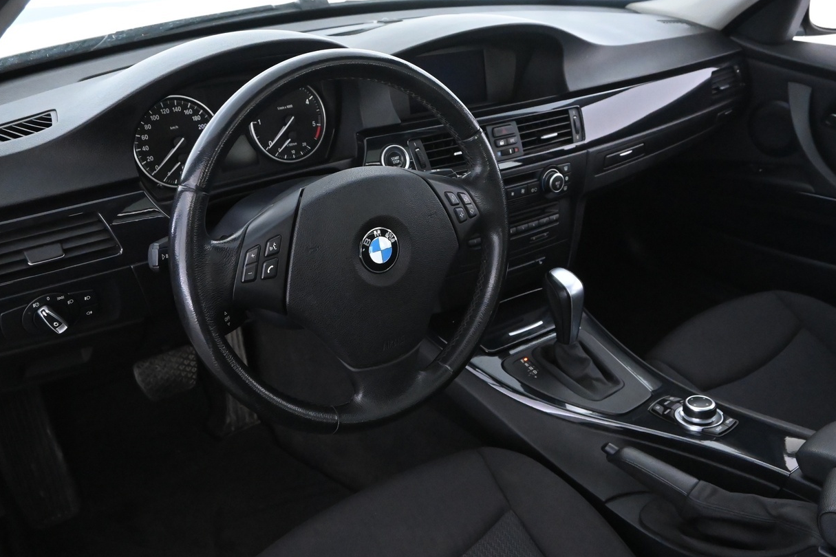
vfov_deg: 41.0
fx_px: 743
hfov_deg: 58.7
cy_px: 240
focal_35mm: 32
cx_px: 433
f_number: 4.5
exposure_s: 1/40
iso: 6400
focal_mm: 16
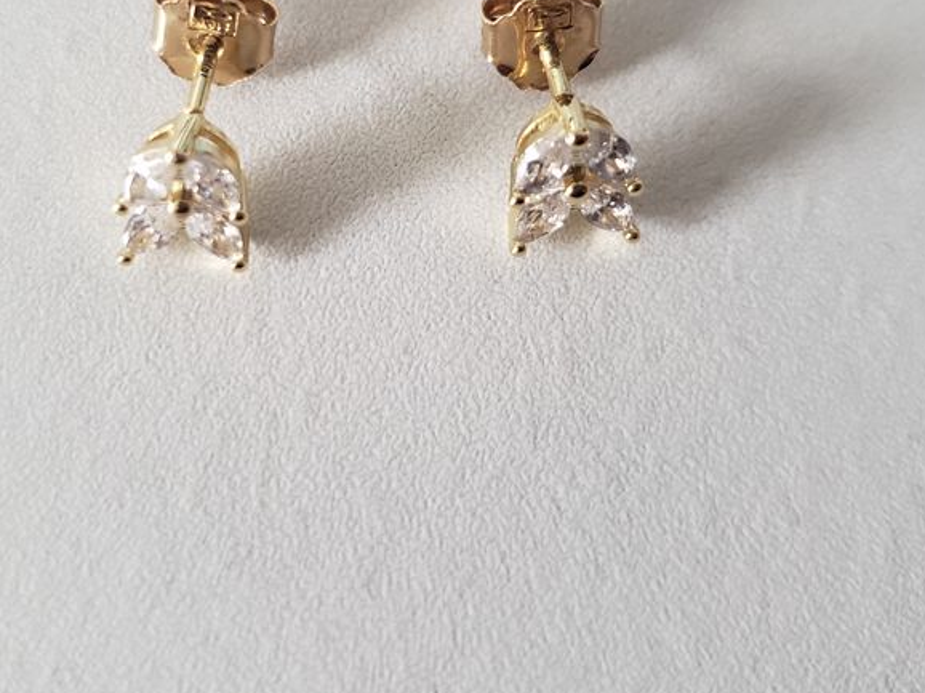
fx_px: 1202
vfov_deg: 31.5
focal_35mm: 45
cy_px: 165
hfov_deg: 42.0
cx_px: 390
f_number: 1.5
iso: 320
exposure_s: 1/33
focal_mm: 4.3
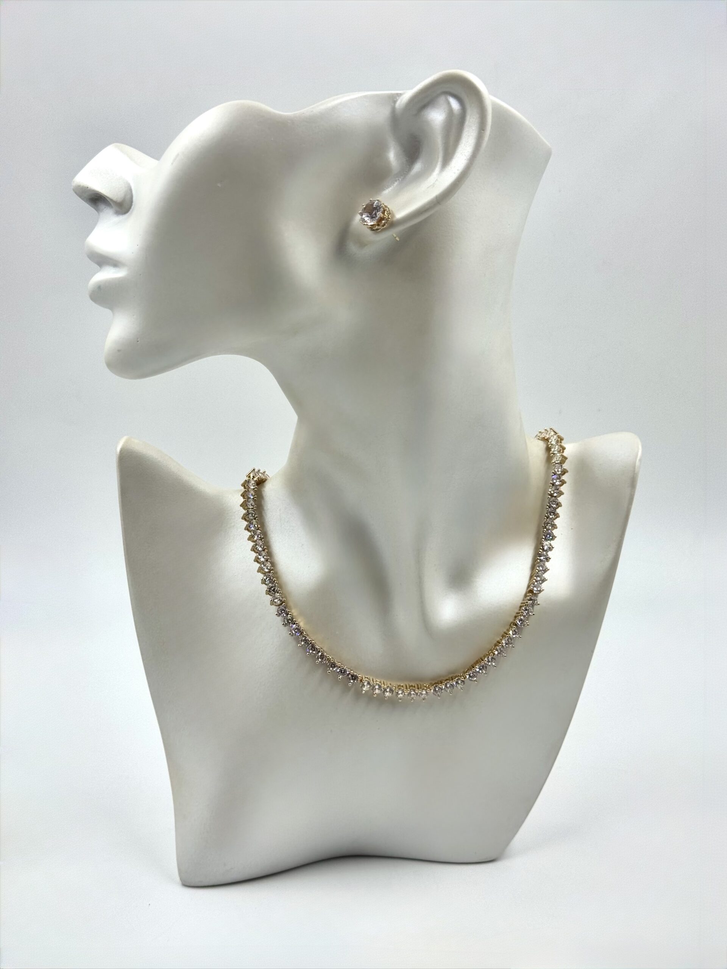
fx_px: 1344
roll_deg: +3.2
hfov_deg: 30.3
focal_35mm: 48
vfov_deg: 39.7
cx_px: 364
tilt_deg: -18.7
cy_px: 484
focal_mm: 6.76
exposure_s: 1/900
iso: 64
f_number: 1.78
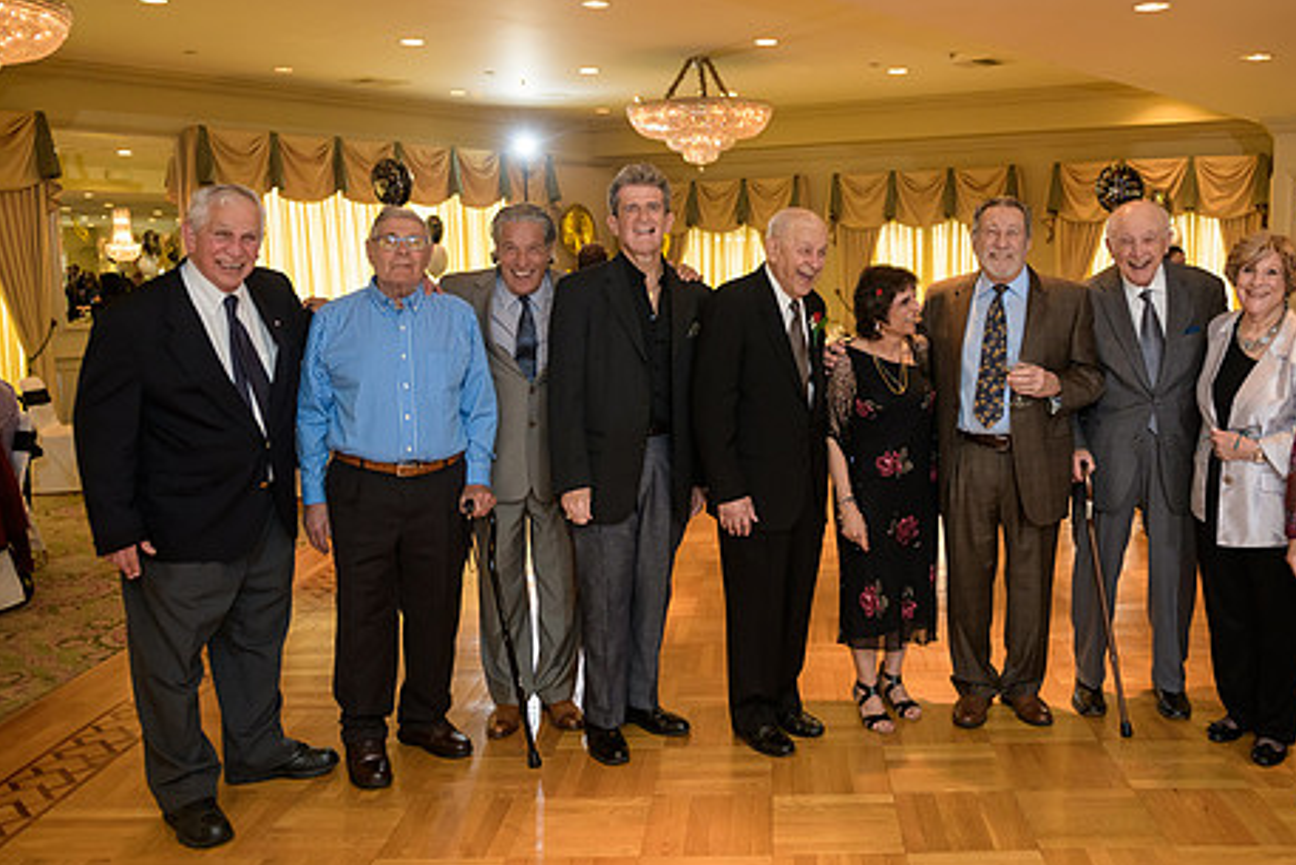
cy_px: 410
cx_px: 774
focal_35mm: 33
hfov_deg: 56.8
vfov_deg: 40.0
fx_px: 1188
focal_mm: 26
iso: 1000
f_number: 3.2
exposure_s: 1/125
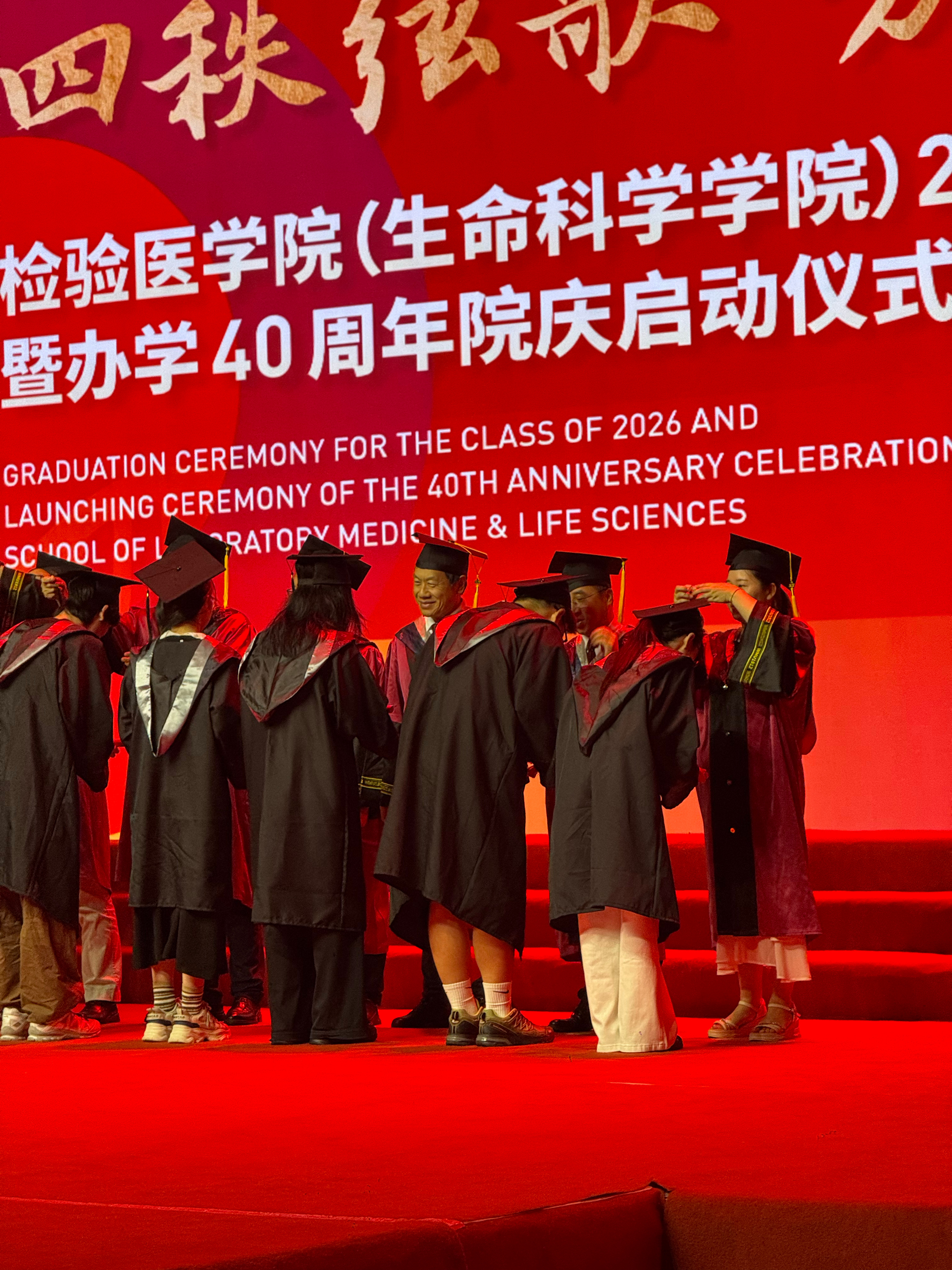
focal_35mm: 120
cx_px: 476
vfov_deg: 16.4
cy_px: 635
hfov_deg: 12.3
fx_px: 4400
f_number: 2.8
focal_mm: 15.66
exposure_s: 1/80
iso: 200
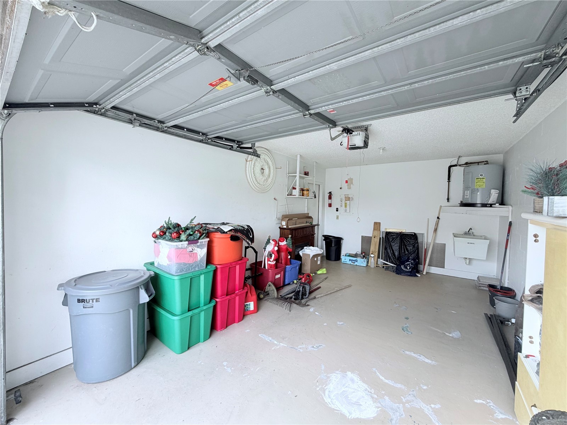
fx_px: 229
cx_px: 284
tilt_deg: -2.3
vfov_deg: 85.7
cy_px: 212
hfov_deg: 102.1
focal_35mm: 14
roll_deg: -0.4
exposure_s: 1/121
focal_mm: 2.22
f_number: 2.2
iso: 100
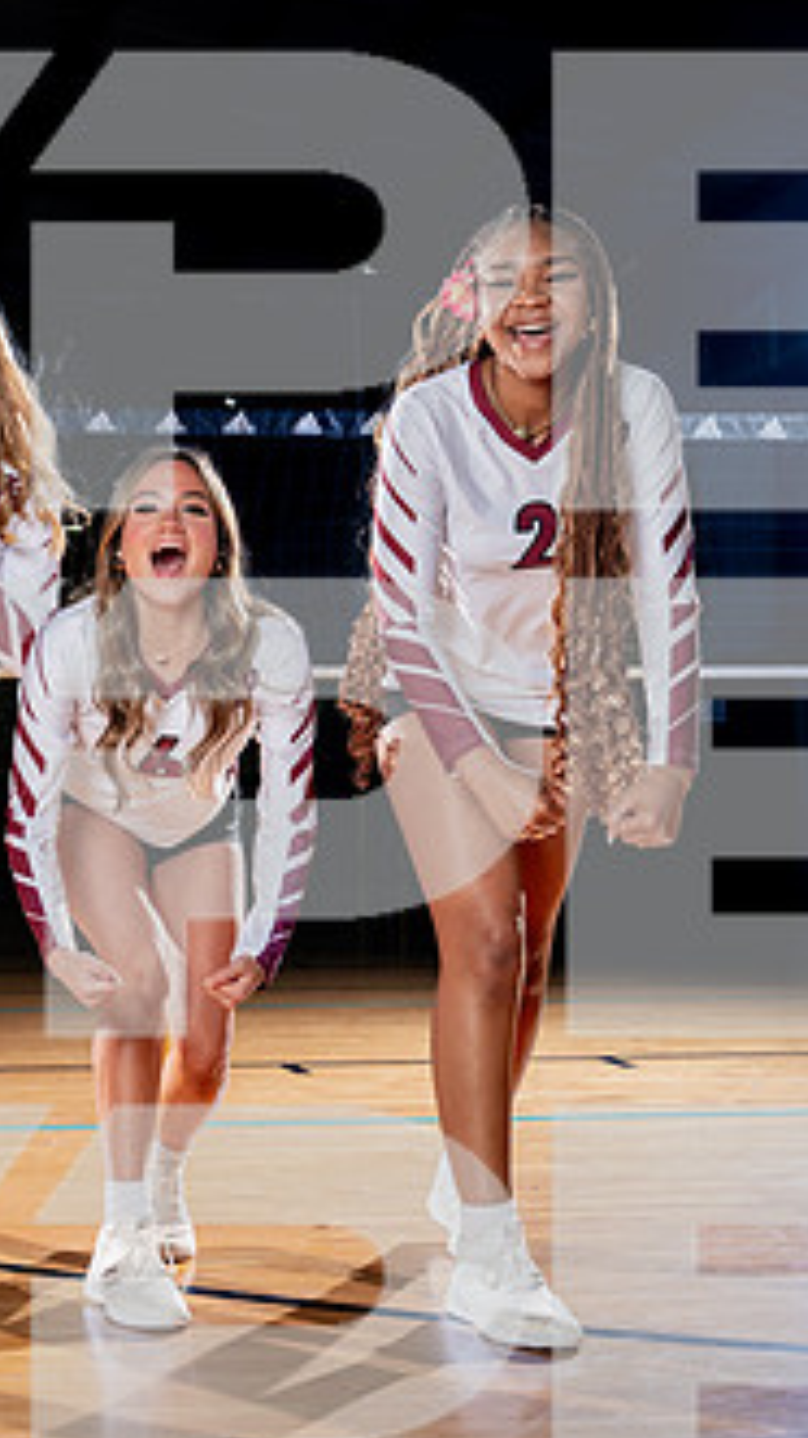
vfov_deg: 35.4
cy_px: 810
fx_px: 2249
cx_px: -39
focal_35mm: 59
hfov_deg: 19.6
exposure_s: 1/250
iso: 250
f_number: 5.6
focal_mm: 32
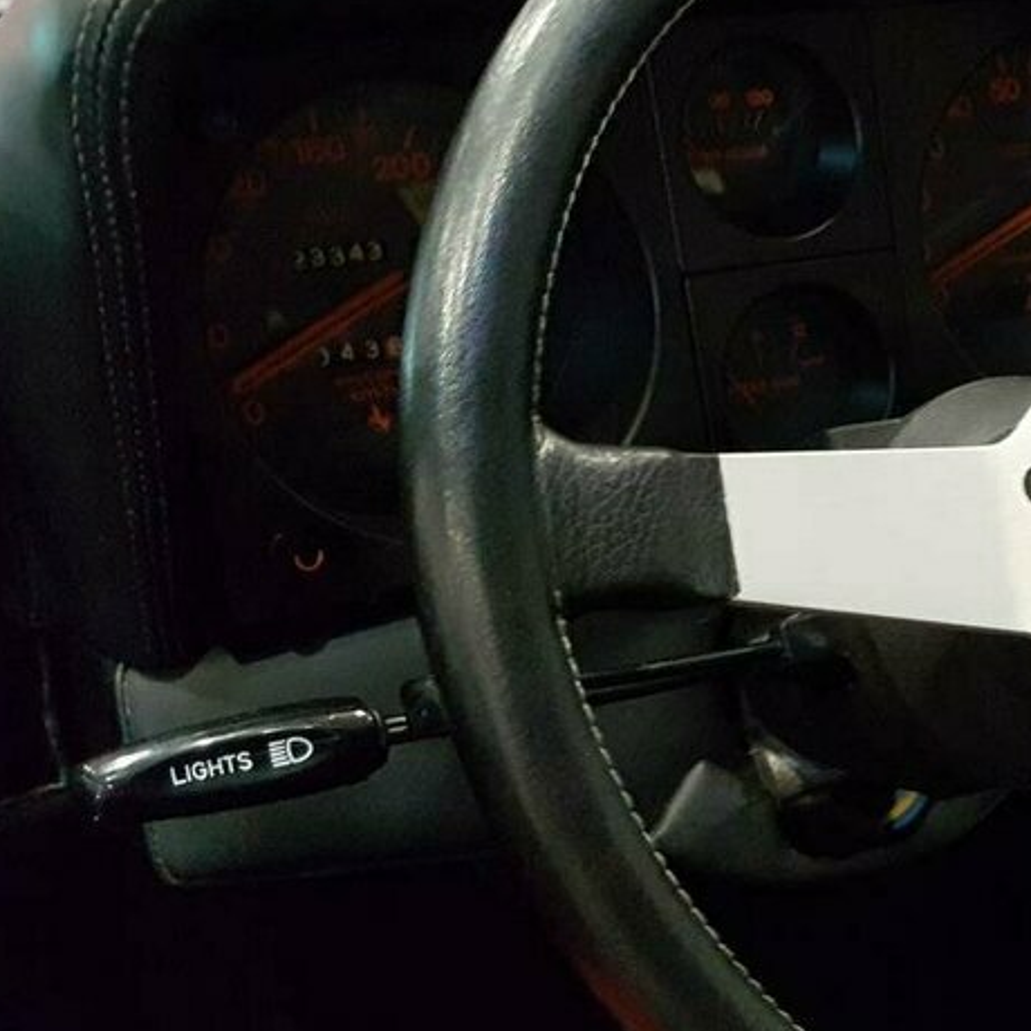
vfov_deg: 28.4
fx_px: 2022
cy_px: 695
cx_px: 1246
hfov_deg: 25.6
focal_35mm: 60
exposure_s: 1/33
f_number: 1.7
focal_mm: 4.2
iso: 800
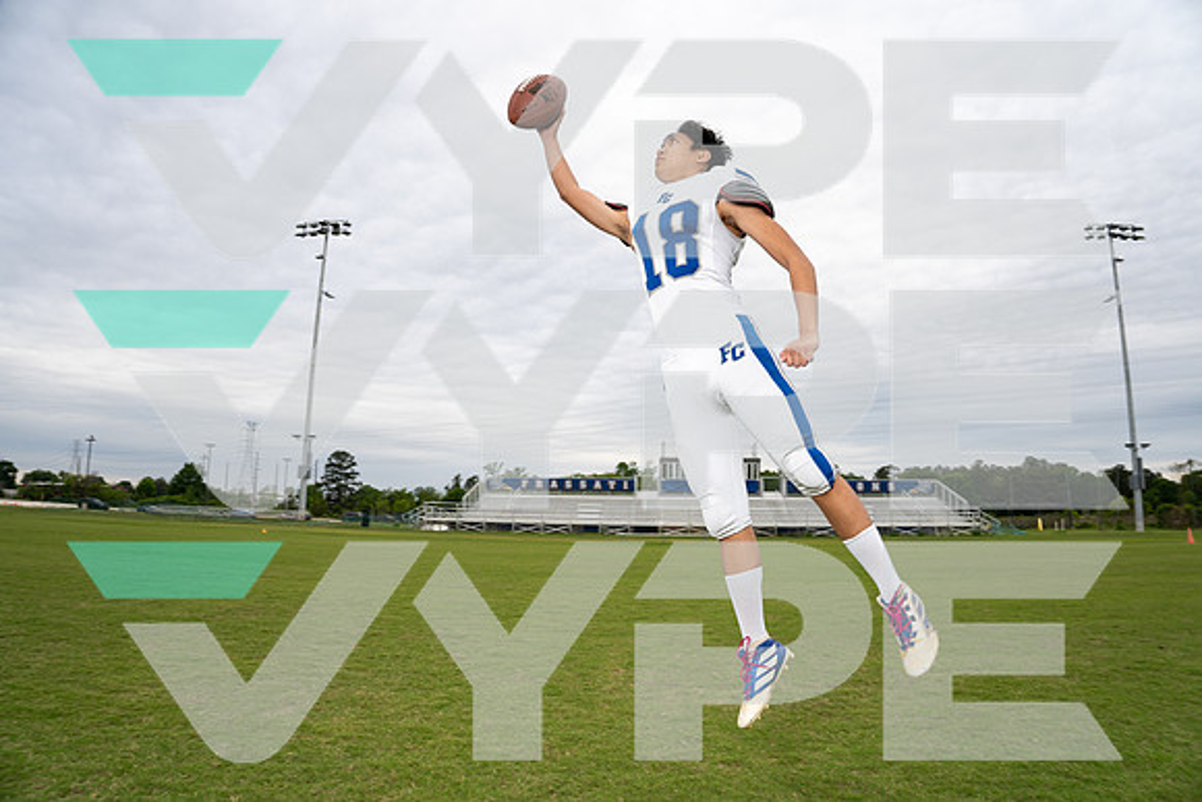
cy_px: 403
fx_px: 700
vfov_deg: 59.6
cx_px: 601
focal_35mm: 21
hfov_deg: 81.3
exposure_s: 1/250
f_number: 5.6
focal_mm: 20
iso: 200
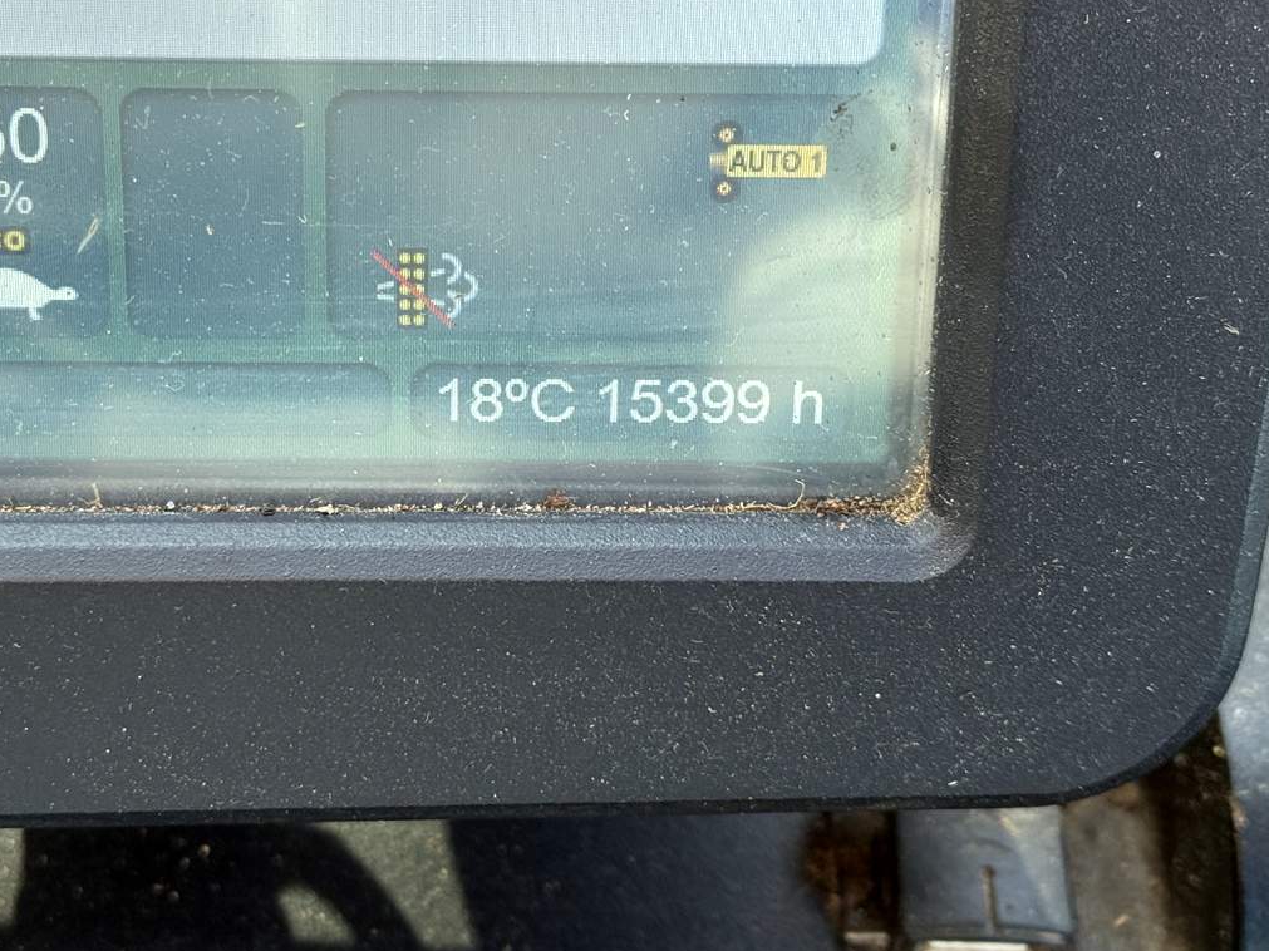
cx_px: 516
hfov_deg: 25.6
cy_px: 265
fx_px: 2786
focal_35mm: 76
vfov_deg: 19.3
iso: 80
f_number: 1.78
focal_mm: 6.76
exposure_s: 1/315
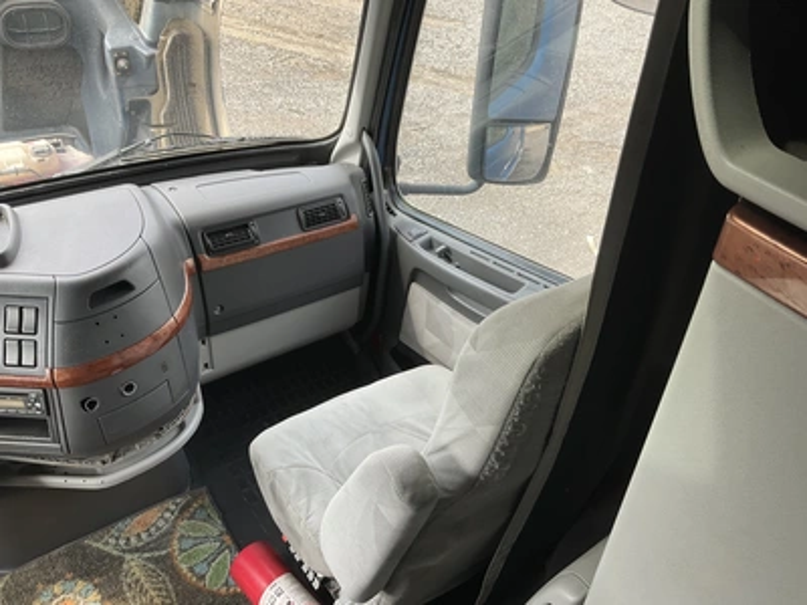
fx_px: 676
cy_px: 302
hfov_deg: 61.7
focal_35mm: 29
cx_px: 404
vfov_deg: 48.2
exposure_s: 1/123
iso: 16
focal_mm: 3
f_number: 1.8
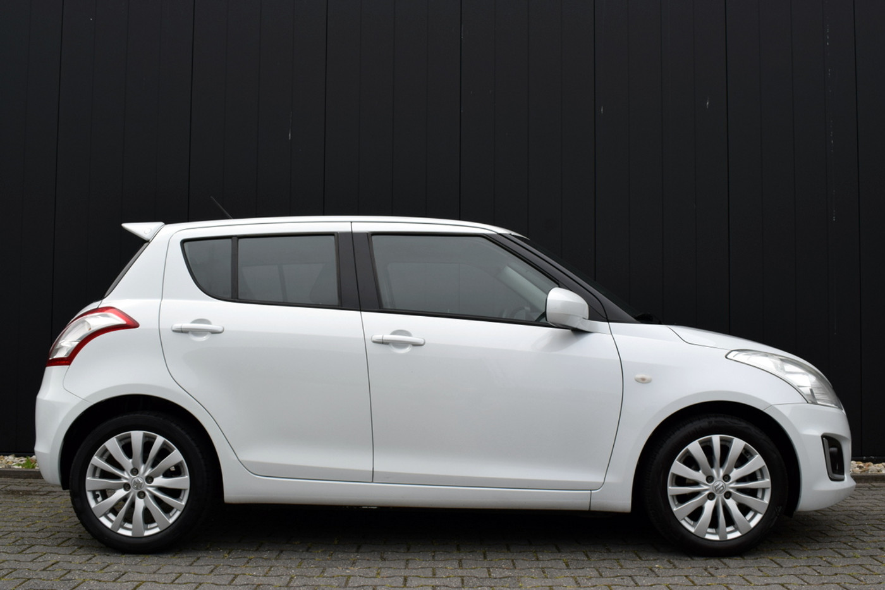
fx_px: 885
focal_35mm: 36
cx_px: 442
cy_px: 295
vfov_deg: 36.9
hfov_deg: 53.1
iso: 200
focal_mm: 24
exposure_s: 1/400
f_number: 10
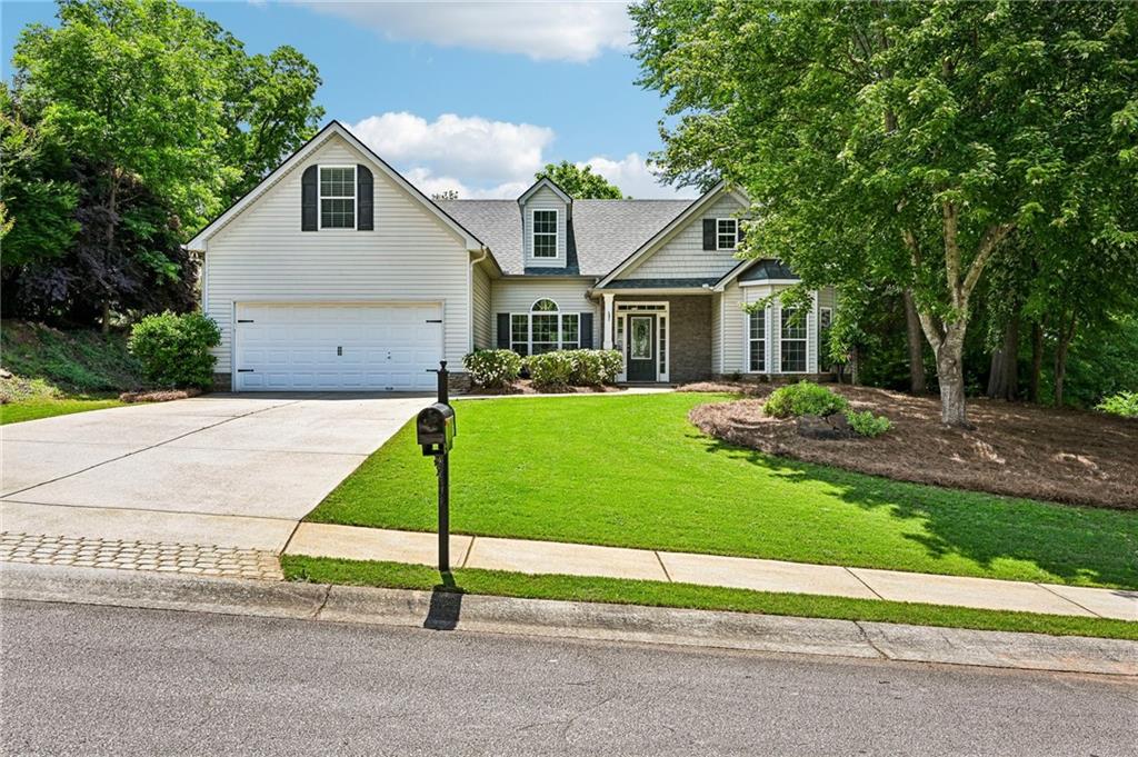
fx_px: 853
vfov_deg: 47.9
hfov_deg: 67.4
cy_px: 378
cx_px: 569
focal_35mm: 27
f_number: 8
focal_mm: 27
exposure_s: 1/250
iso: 100
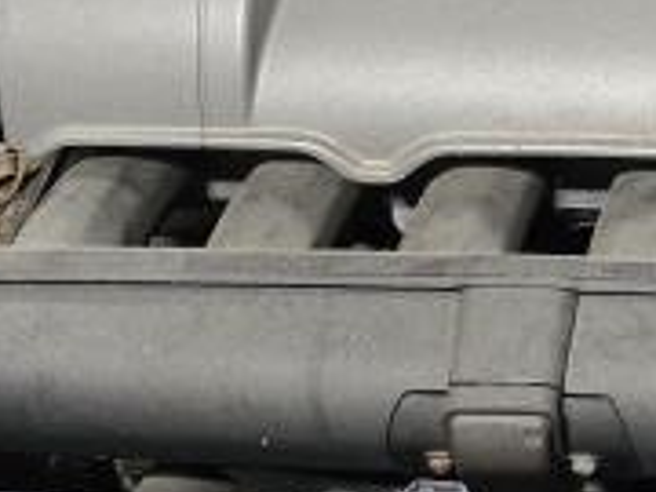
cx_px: 958
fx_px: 1933
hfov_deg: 17.5
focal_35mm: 102
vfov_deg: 14.4
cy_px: 87
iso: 800
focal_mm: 6.3
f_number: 1.7
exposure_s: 1/120
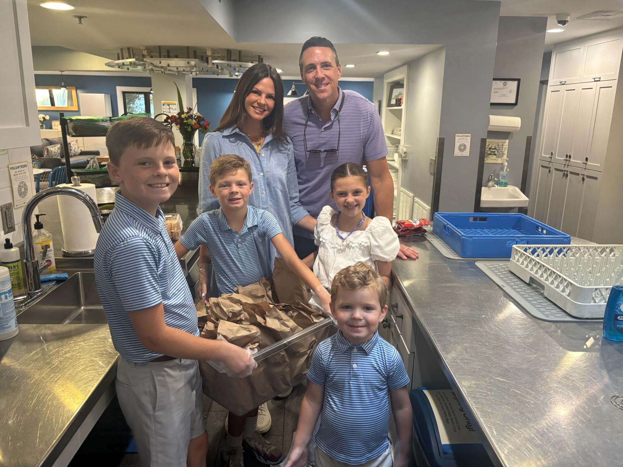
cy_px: 234
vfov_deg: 53.1
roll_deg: -0.9
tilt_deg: -13.6
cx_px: 312
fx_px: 468
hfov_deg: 67.3
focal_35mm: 26
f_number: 1.6
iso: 320
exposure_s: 1/60
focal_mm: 5.96
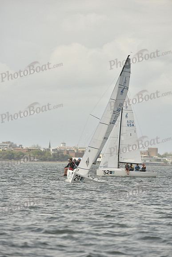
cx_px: 86
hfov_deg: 4.0
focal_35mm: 340
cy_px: 128
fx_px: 2435
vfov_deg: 6.1
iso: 320
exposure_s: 1/1250
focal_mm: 340
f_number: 7.1
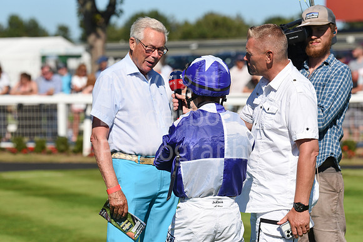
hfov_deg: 12.1
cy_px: 121
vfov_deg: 8.1
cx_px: 182
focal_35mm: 170
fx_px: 1714
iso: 400
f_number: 5.6
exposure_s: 1/4000
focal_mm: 170
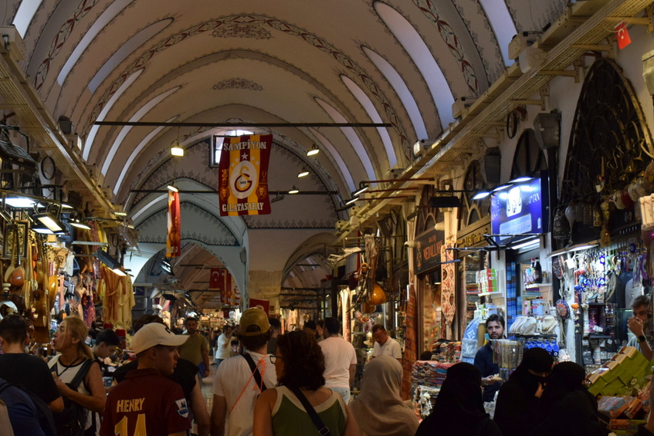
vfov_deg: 20.0
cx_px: 265
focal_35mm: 68
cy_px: 170
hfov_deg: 29.6
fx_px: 1235
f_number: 4
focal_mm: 32
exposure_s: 1/1000
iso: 800
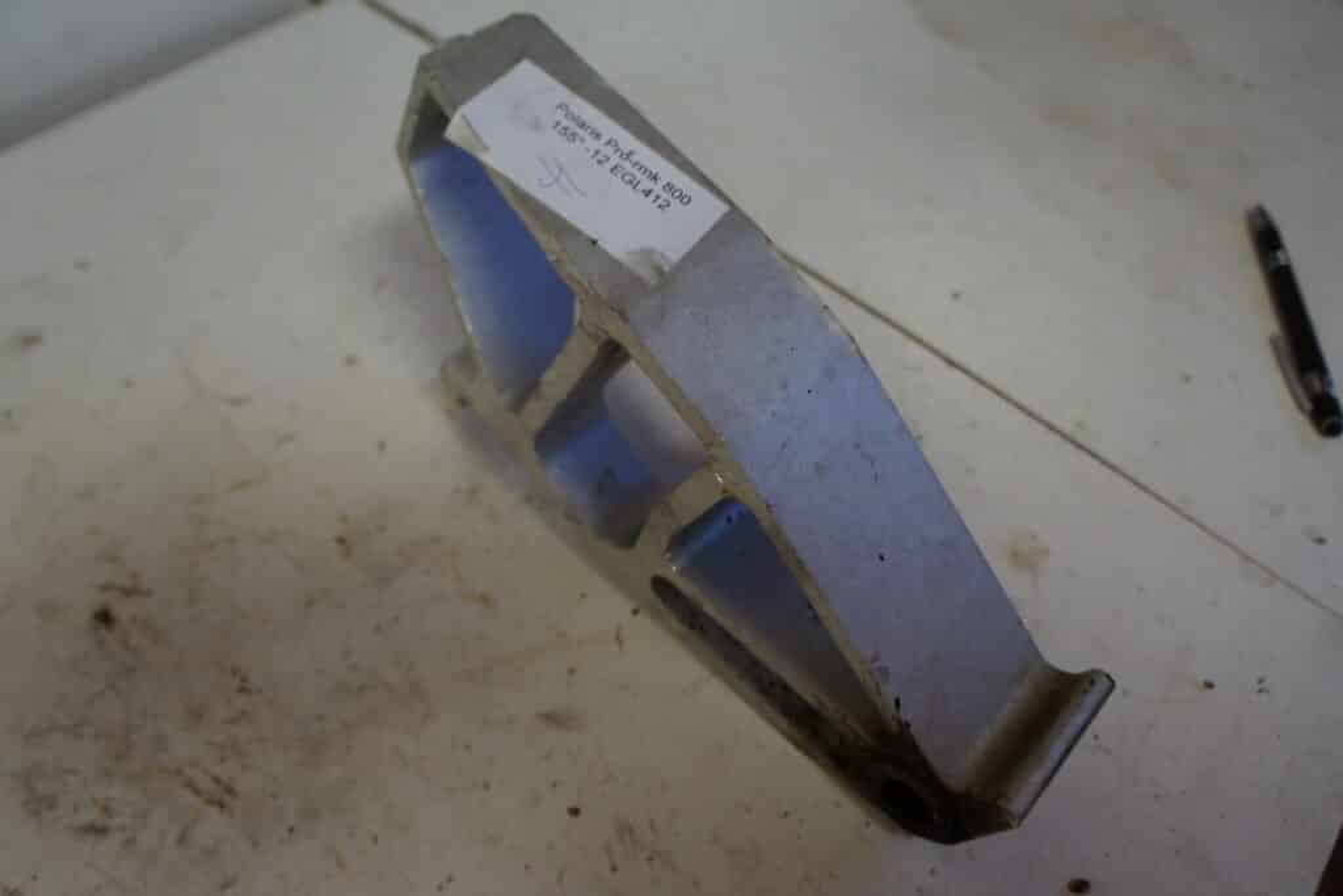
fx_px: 1007
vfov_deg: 47.9
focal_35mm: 27
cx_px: 672
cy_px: 448
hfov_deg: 67.4
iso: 1250
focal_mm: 18
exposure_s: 1/60
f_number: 3.5
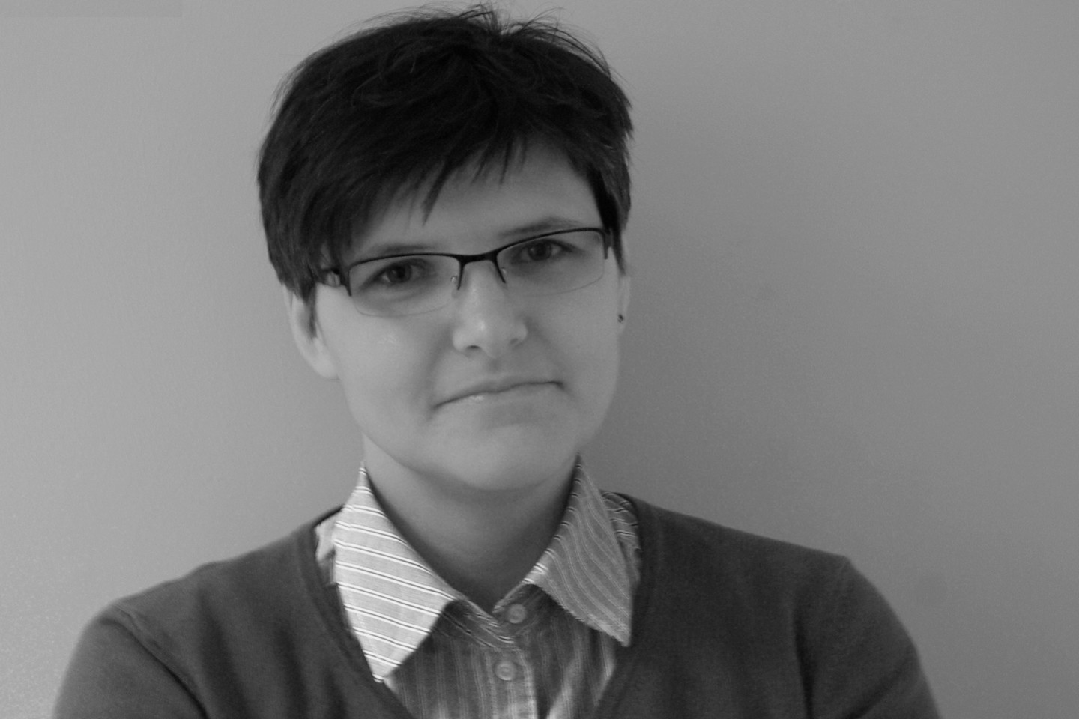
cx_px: 540
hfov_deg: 35.1
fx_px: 1708
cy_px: 360
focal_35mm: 57
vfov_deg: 23.8
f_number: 4.5
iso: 200
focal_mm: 38
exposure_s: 1/3.33
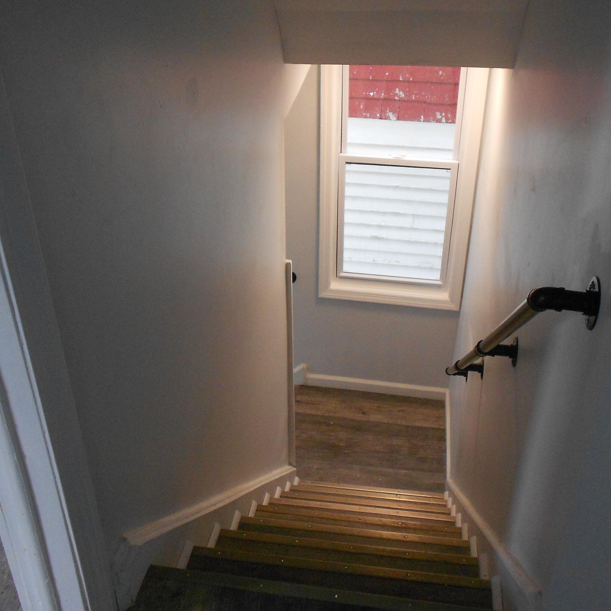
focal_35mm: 38
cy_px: 277
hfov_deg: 43.8
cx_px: 326
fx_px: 759
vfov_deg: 43.8
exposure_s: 1/60
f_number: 3.4
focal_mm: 5.1
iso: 400
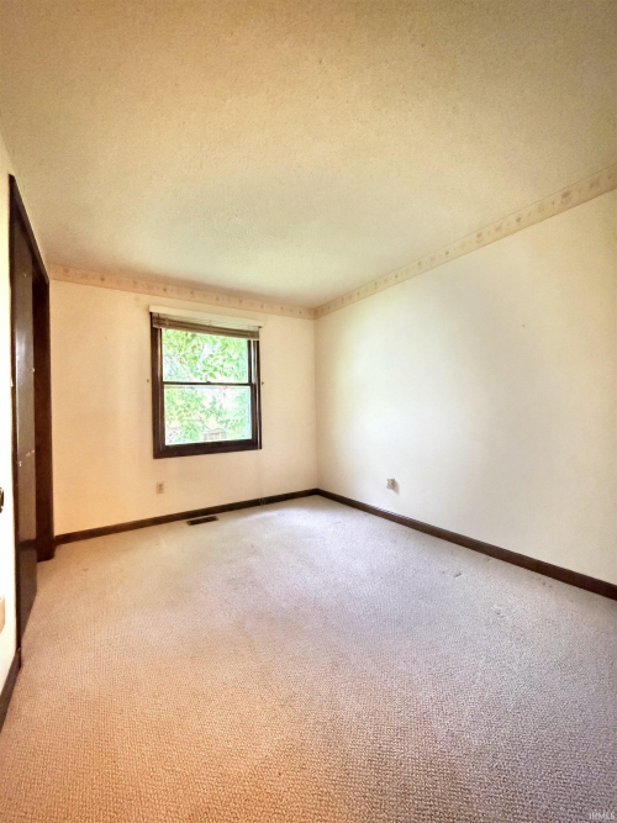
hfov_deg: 85.7
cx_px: 308
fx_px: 333
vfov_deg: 102.1
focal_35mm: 14
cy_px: 412
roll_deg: +1.0
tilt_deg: -0.1
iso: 3200
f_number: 2.2
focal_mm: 2.22
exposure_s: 1/30
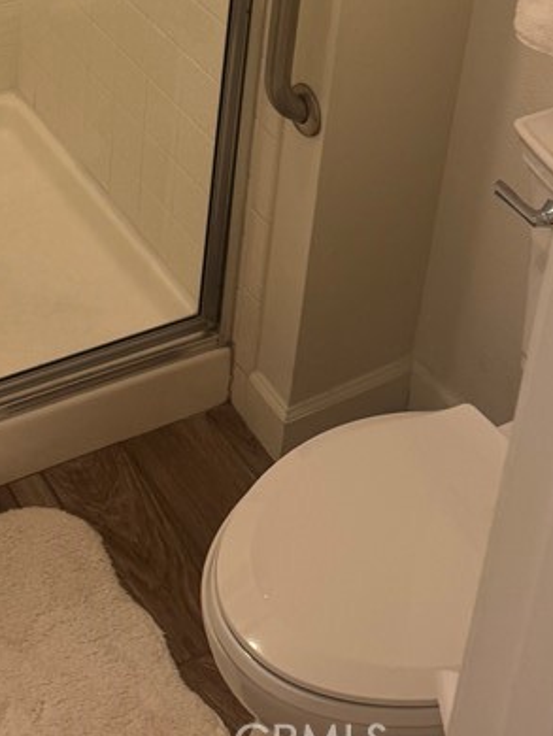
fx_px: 1340
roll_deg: -1.0
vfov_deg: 26.5
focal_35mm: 63
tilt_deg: -19.1
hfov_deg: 22.6
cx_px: 23
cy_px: -198
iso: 125
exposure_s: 1/60
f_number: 1.78
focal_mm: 6.76
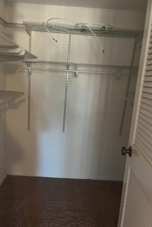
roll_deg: -5.0
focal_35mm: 28
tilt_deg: -14.9
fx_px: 177
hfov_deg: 46.3
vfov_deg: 65.5
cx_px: 68
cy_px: 112
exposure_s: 1/30
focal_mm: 5.7
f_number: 1.5
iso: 500
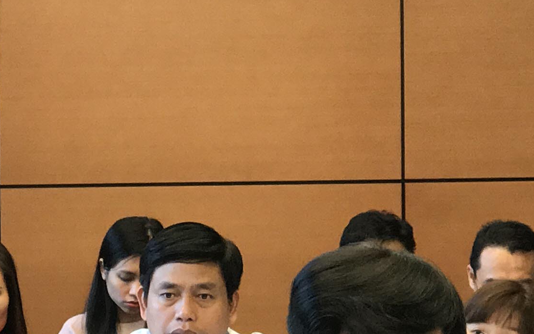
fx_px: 3187
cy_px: 345
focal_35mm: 219
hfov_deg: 9.5
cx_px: -12
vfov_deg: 6.0
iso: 80
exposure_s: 1/50
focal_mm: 6.6
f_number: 2.8
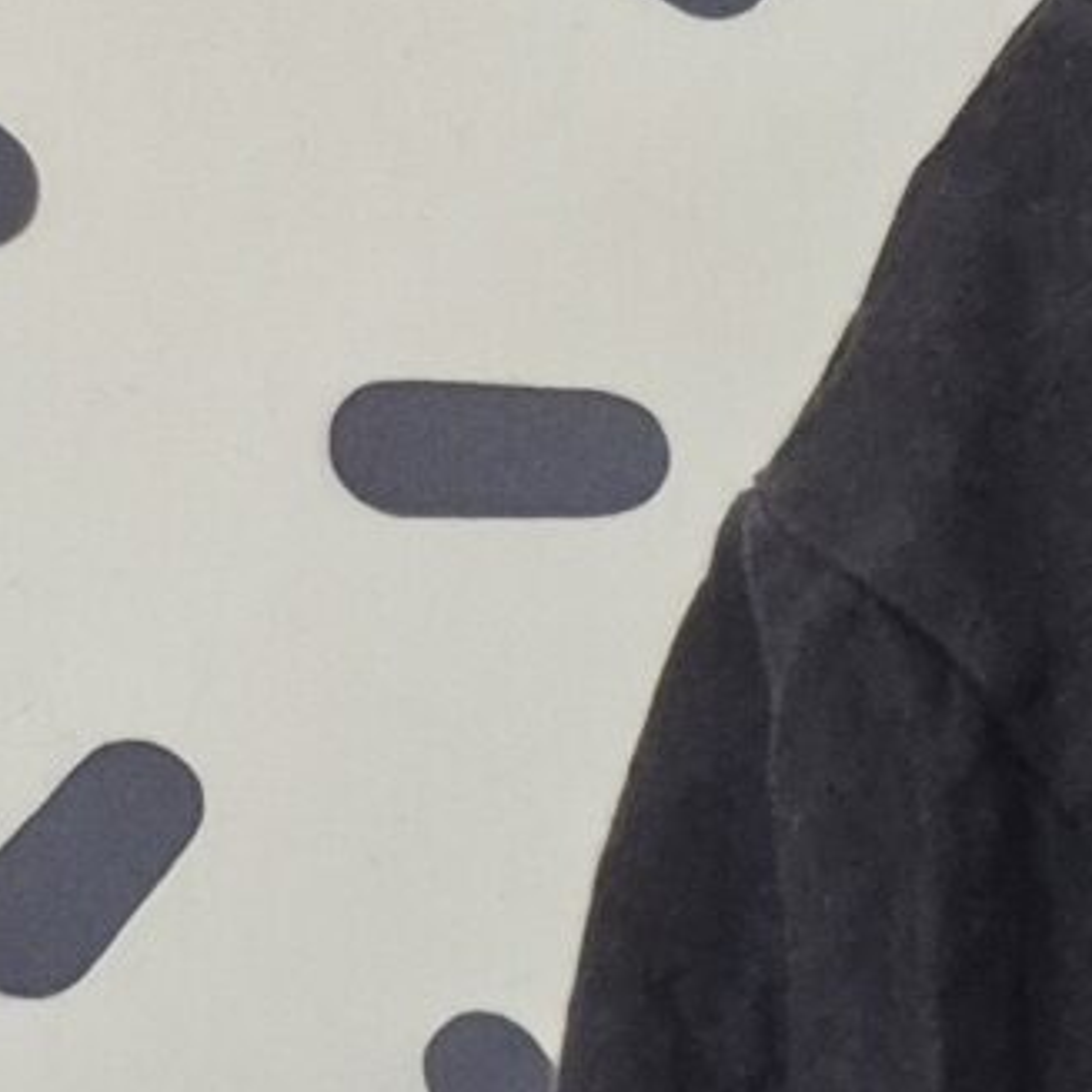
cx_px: 2909
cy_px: 2545
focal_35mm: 159
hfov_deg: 9.4
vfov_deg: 9.8
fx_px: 5675
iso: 640
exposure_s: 1/100
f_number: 1.8
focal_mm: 5.4
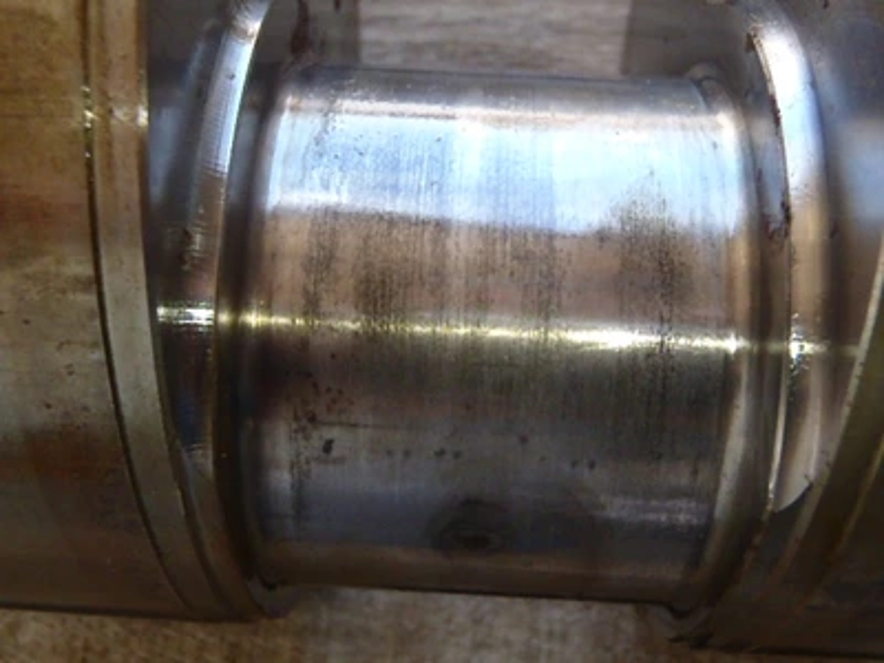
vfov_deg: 38.7
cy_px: 332
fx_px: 945
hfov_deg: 50.1
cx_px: 442
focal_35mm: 37
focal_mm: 6.64
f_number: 4.7
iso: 800
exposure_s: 1/250
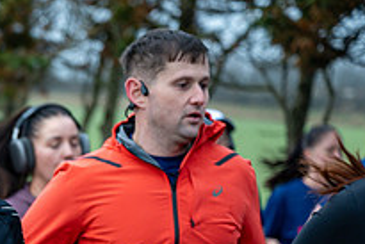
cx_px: -93
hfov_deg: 10.2
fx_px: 2009
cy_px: 256
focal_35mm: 198
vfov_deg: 6.9
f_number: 2.8
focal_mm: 70
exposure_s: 1/1250
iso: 500
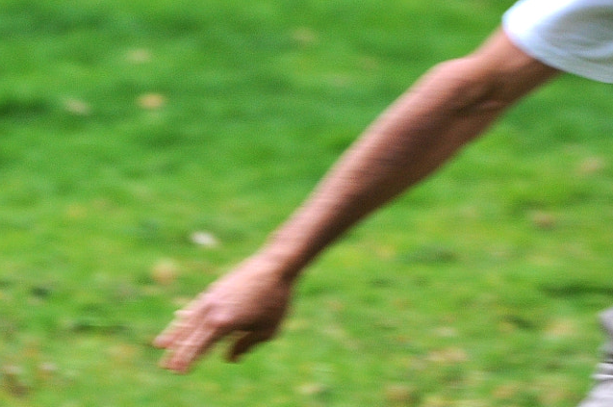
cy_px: 445
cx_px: -319
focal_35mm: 700
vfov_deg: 2.0
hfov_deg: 2.9
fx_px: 11897
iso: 280
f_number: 4.8
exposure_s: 1/640
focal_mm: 145
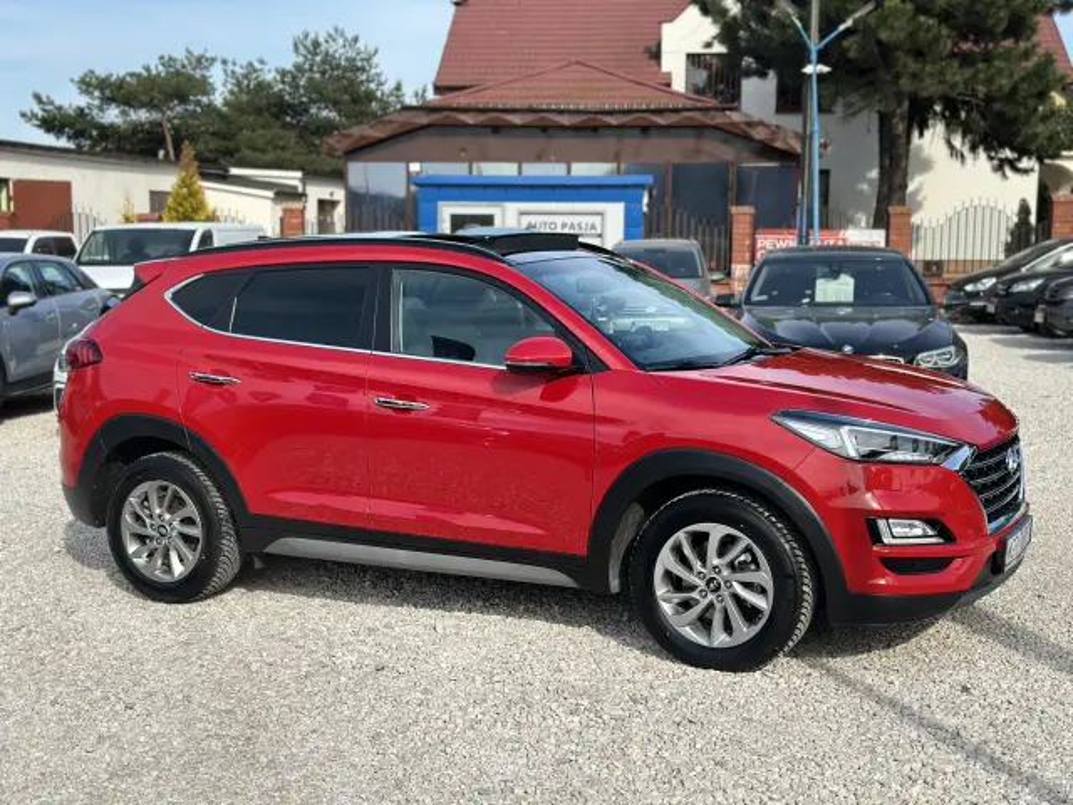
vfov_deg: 30.3
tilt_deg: -5.2
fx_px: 1488
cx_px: 536
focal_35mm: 48
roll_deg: -0.1
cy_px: 402
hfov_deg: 39.7
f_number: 1.78
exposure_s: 1/2976
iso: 80
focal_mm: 6.86
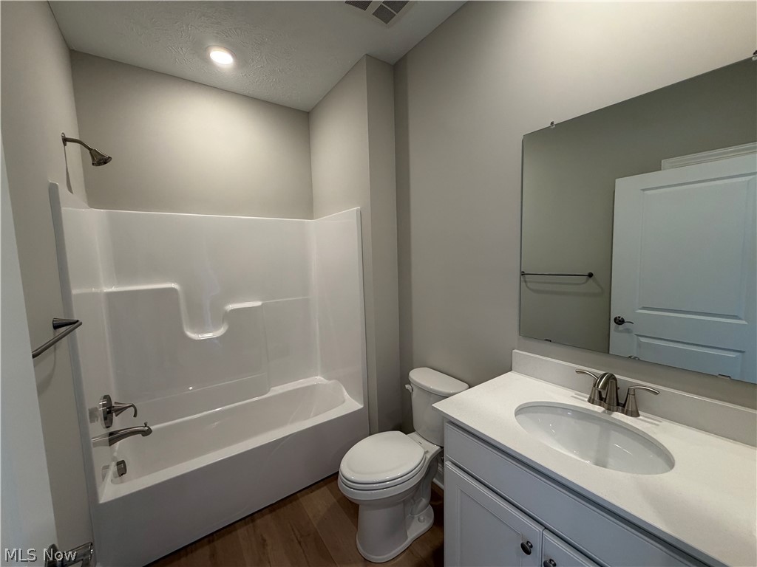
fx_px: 306
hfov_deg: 102.1
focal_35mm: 14
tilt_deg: -5.3
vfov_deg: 85.7
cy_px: 284
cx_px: 378
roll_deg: +1.6
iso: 250
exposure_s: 1/120
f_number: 2.2
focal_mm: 2.22
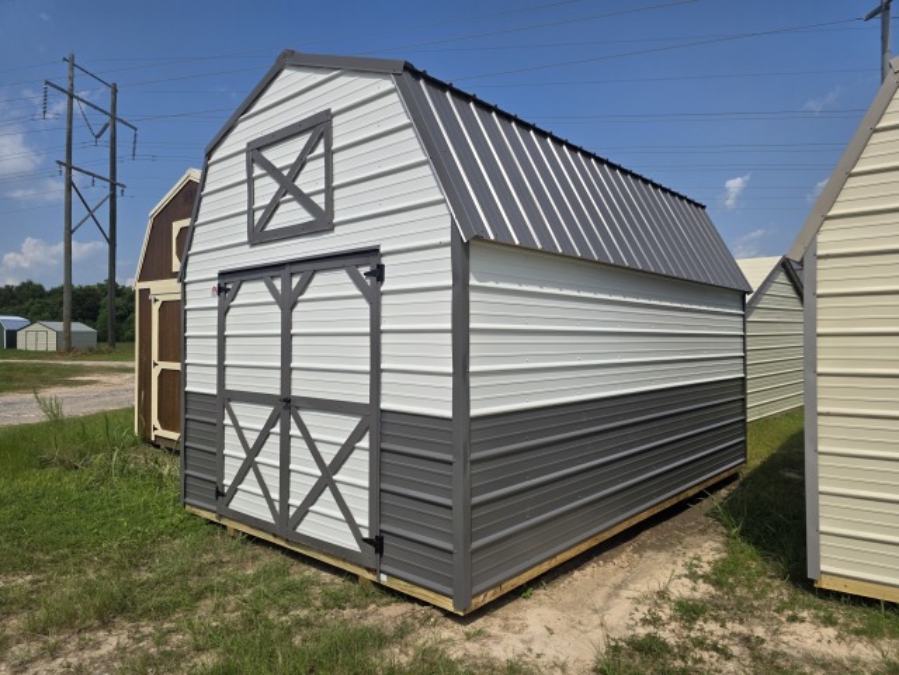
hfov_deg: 73.9
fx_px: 597
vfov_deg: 58.9
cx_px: 450
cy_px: 338
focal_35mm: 23
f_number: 1.7
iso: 64
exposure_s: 1/7944
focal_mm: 6.3
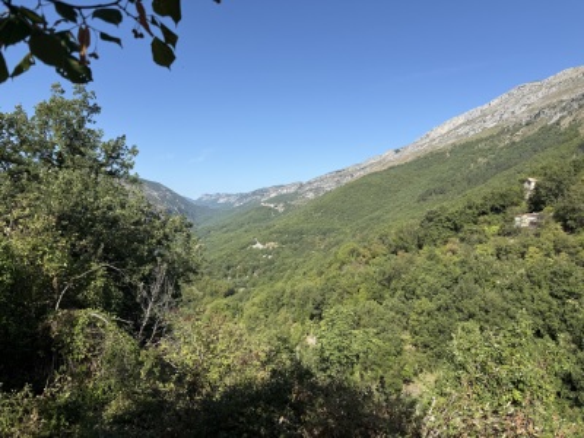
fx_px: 405
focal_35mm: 24
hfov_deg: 71.6
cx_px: 292
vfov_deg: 56.8
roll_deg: -0.3
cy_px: 219
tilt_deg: -0.6
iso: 80
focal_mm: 6.76
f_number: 1.78
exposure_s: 1/3953
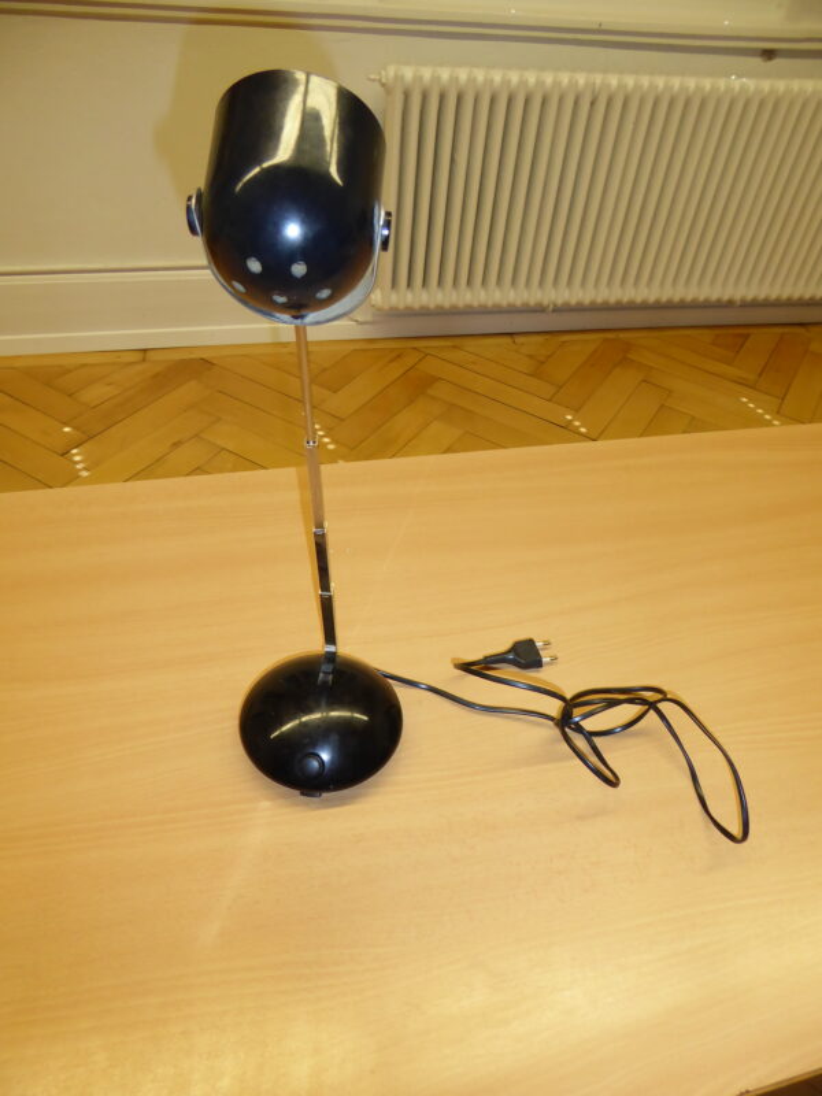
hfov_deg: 56.8
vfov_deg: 71.6
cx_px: 411
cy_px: 548
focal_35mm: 24
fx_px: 760
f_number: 3.3
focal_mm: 4.3
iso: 250
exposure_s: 1/60
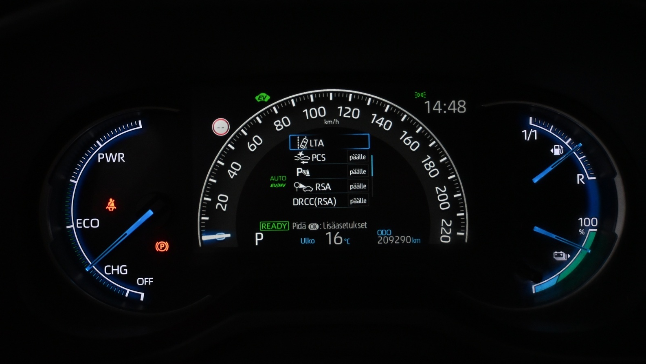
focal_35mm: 47
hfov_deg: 44.1
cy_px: 164
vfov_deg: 25.7
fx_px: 797
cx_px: 327
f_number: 4.8
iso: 2500
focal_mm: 29
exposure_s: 1/125
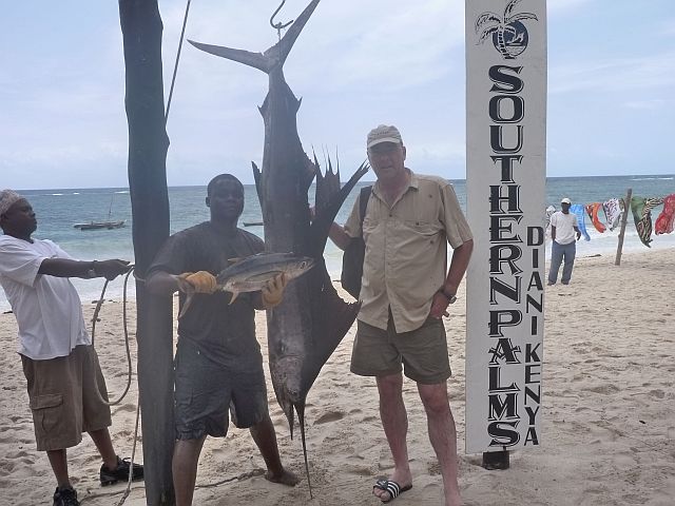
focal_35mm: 36
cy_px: 253
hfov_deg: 51.4
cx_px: 338
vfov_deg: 39.7
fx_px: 702
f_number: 3.9
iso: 400
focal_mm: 6.4
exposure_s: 1/500
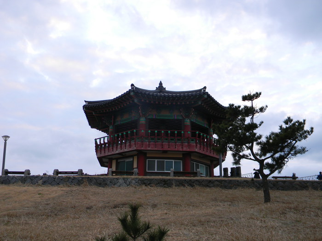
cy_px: 120
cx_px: 161
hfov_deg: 51.4
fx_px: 335
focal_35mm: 36
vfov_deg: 39.7
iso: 80
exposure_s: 1/30.7
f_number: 3.7
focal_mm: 6.4
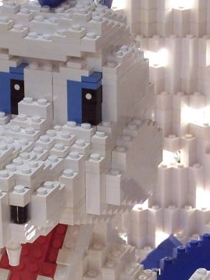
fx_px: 1478
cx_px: 73
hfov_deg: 8.1
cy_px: 293
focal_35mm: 183
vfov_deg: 10.7
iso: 80
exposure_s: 1/6
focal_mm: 10.7
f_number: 3.2
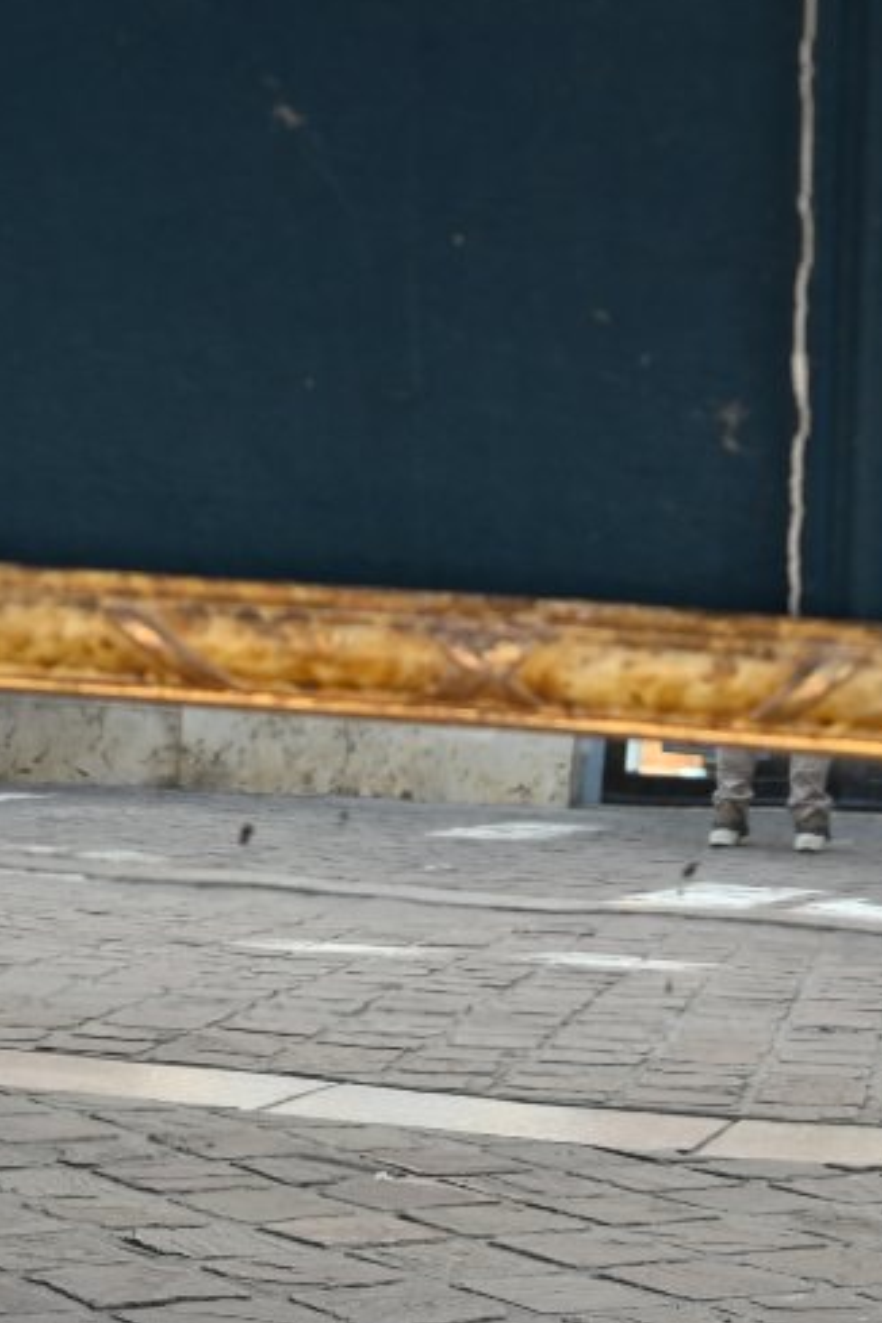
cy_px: 1431
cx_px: 533
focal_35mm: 81
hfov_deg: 16.8
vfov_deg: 23.6
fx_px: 2977
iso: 200
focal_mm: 22
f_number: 5
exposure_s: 1/250
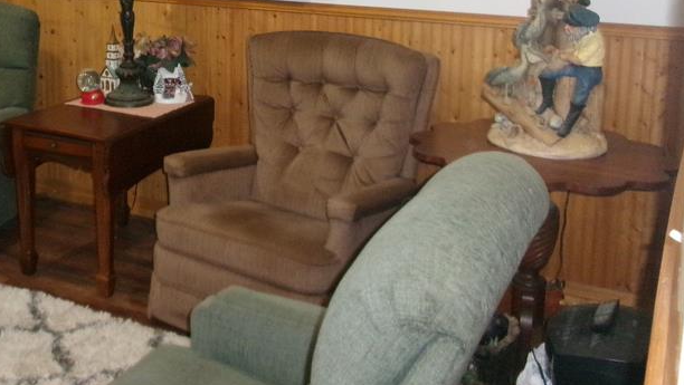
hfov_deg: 39.2
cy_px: 31
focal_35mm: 51
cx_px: 150
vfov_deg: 22.9
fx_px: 925
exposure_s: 1/34
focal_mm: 5.1
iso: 640
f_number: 3.9
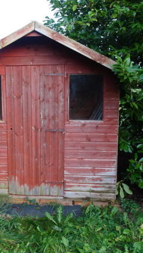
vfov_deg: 55.3
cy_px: 126
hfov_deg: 31.6
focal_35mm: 36
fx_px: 243
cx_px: 21
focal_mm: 4.1
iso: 100
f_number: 3.5
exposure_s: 1/30
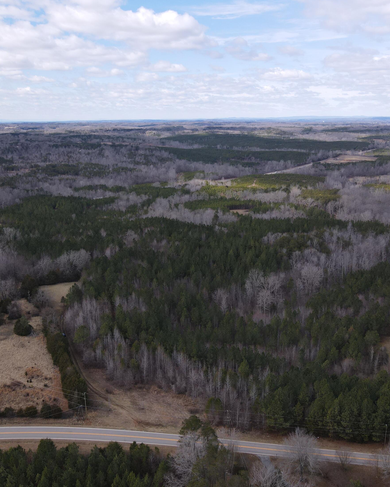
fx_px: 462
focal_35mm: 32
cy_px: 247
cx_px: 180
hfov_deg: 45.8
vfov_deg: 55.7
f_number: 2.8
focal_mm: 4.5
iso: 100
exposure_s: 1/15
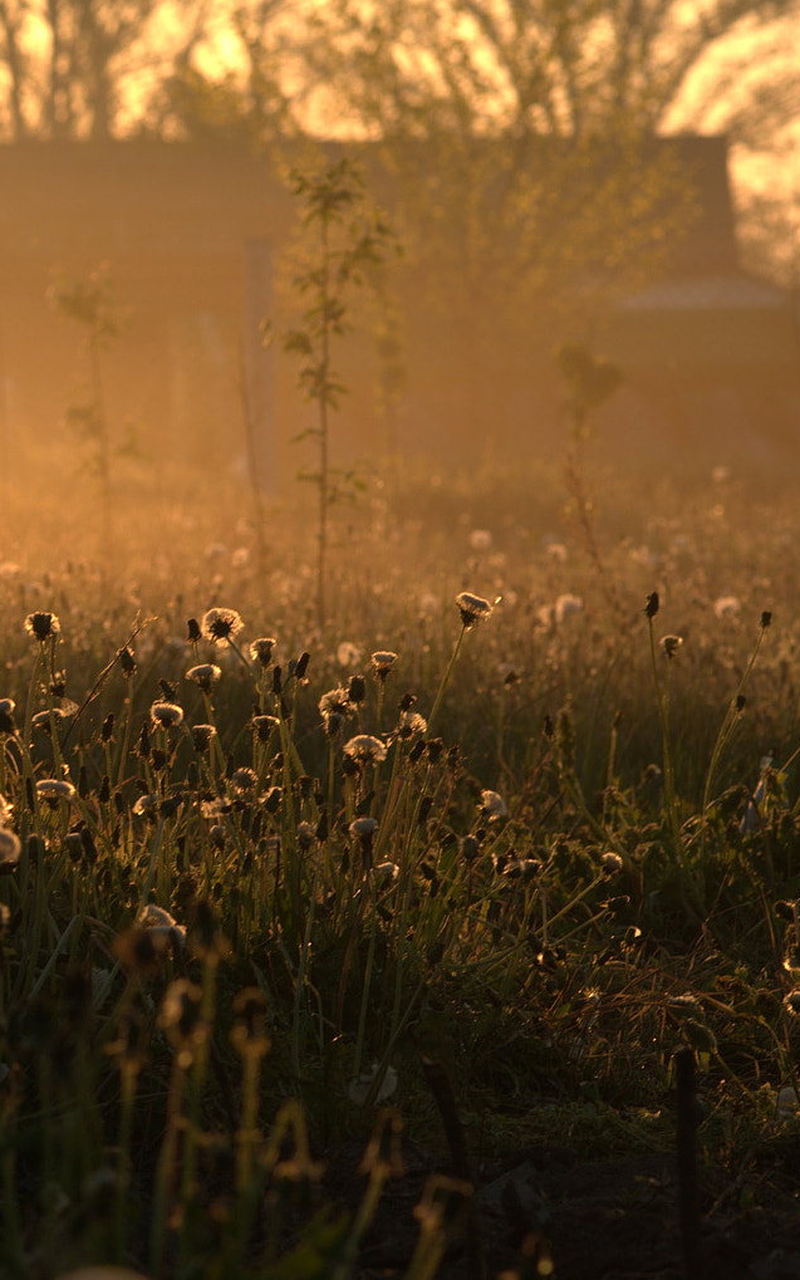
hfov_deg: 5.2
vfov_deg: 8.3
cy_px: 651
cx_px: 51
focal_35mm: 252
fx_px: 8783
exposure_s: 1/160
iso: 200
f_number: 6.3
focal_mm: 105
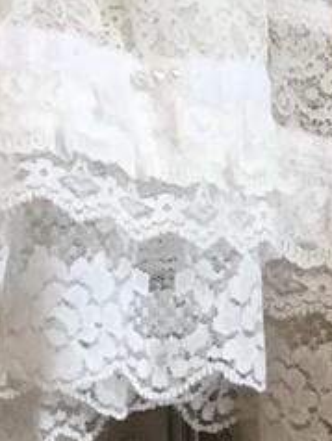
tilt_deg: -10.9
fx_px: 4889
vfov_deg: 5.2
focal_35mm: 383
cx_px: 575
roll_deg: +0.4
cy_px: 130
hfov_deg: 3.9
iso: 500
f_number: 2.8
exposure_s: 1/60
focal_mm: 6.6
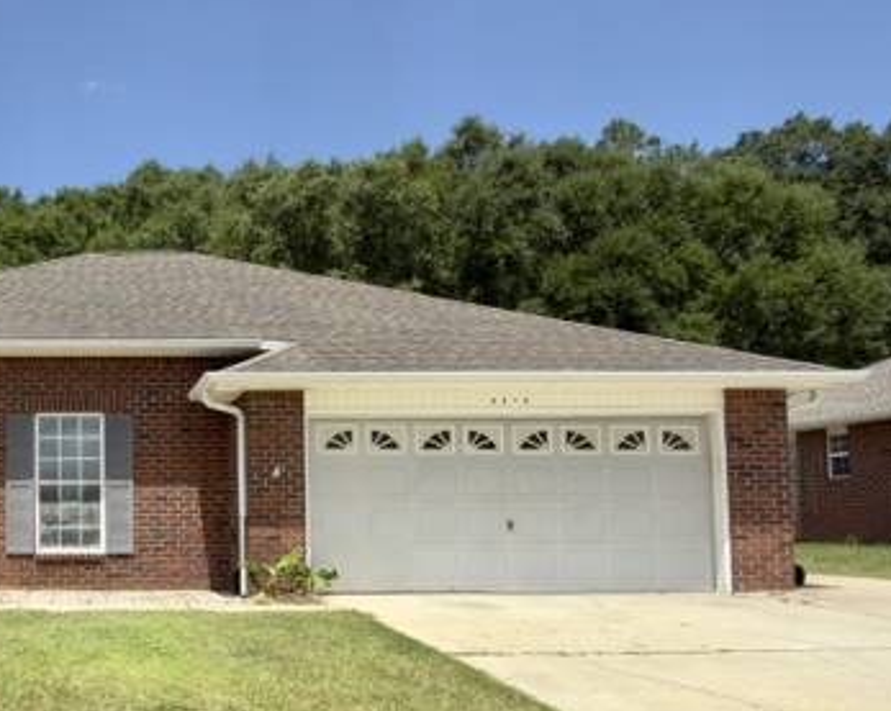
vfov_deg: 40.6
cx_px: 85
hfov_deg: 45.5
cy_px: 471
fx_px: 949
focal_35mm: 36
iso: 16
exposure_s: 1/691
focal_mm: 2.22
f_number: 2.2
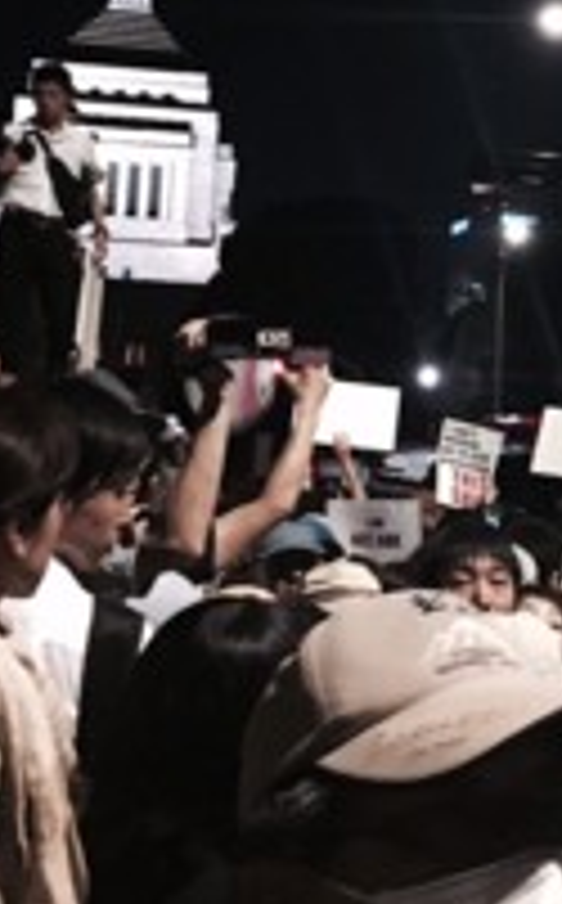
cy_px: 252
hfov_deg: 18.2
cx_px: 602
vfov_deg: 29.5
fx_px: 1697
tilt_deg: +6.5
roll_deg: -0.9
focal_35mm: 69
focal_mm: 4.15
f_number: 2.2
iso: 250
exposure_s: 1/17
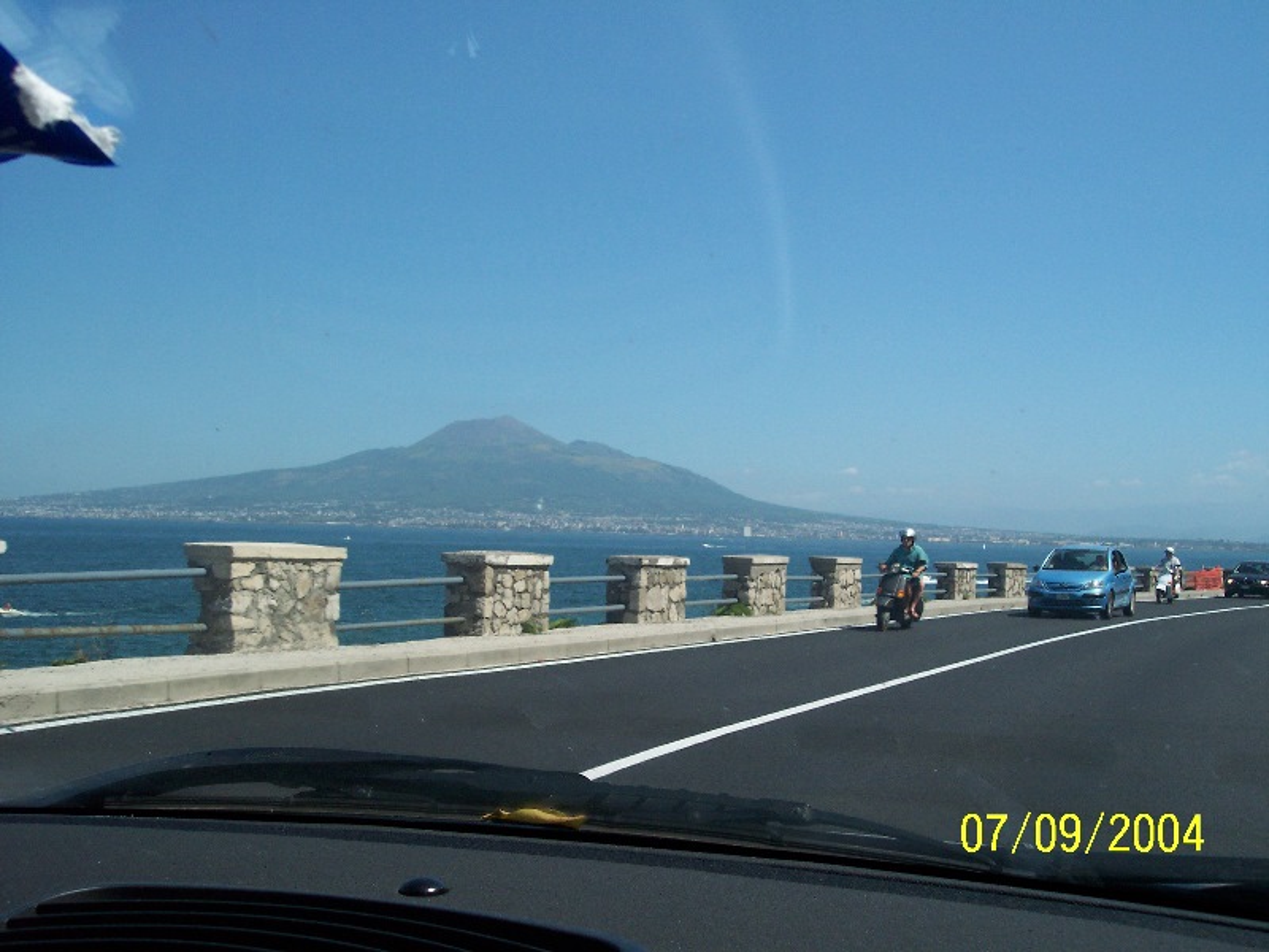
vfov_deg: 37.7
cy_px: 476
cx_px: 634
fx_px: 1393
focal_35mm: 38
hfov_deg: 49.0
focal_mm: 8
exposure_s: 1/700
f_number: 4.8
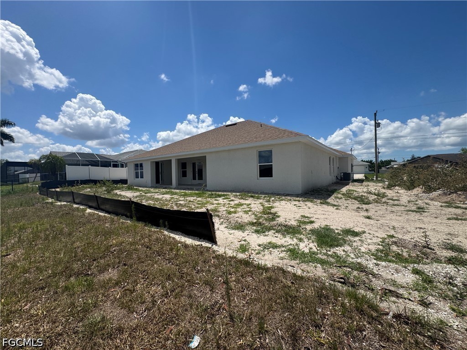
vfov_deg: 85.7
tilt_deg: -0.2
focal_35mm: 14
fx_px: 189
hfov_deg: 102.1
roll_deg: +1.3
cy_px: 175
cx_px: 234
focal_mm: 2.22
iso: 50
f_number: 2.2
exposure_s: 1/3906
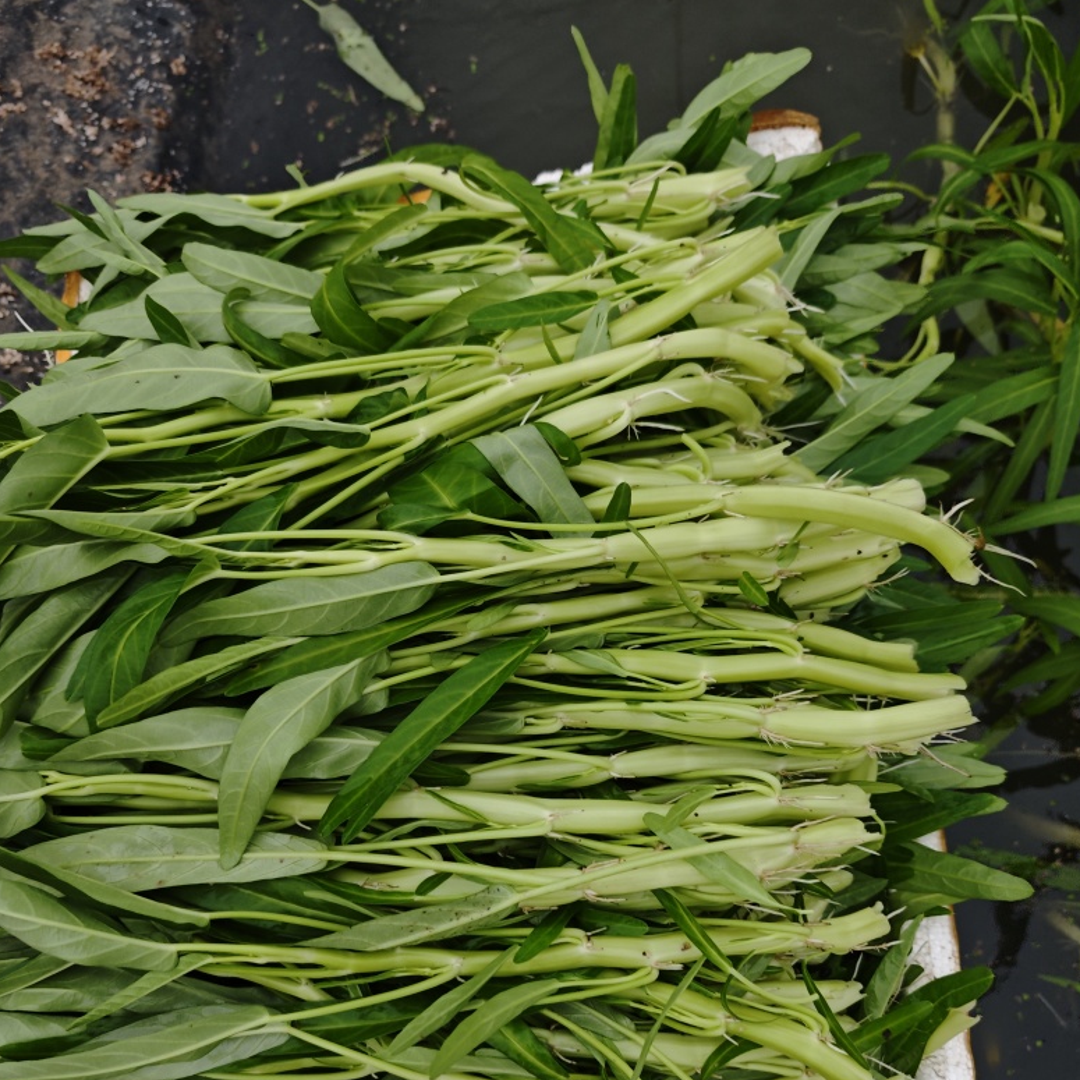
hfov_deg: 57.3
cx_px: 552
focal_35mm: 28
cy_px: 732
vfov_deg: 55.9
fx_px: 988
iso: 400
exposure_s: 1/67
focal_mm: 6.55
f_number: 1.62
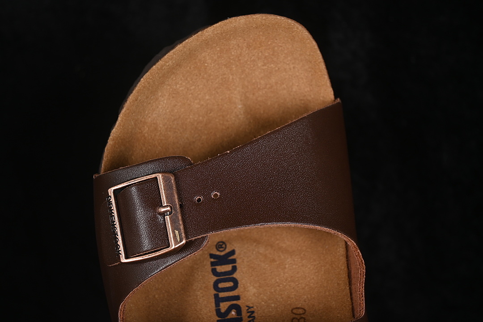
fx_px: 1006
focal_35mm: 75
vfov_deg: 18.2
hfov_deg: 27.0
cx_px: 242
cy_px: 161
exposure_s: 1/60
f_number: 6.3
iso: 160
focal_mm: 50
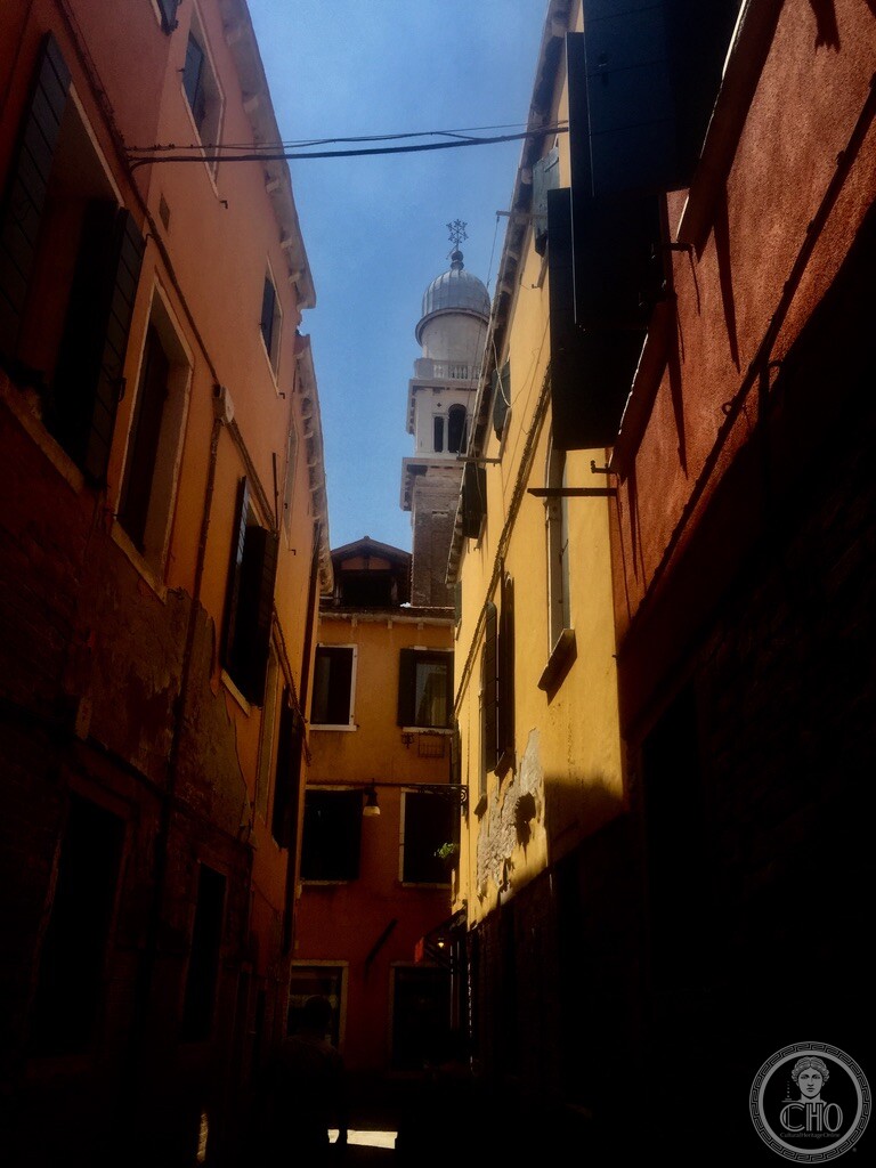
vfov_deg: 61.7
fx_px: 979
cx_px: 438
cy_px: 584
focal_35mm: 29
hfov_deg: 48.2
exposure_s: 1/1721
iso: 32
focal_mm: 4.15
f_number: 2.2
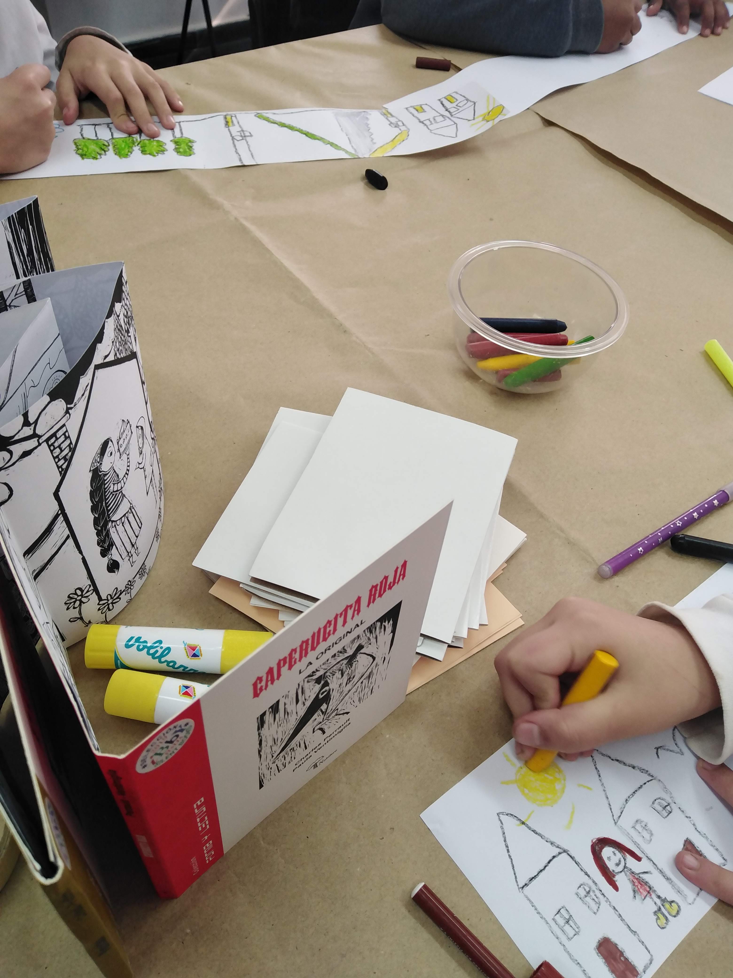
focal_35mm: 26
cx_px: 366
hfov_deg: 53.1
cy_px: 489
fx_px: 734
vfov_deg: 67.3
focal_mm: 3.59
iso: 119
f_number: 1.8
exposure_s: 1/50
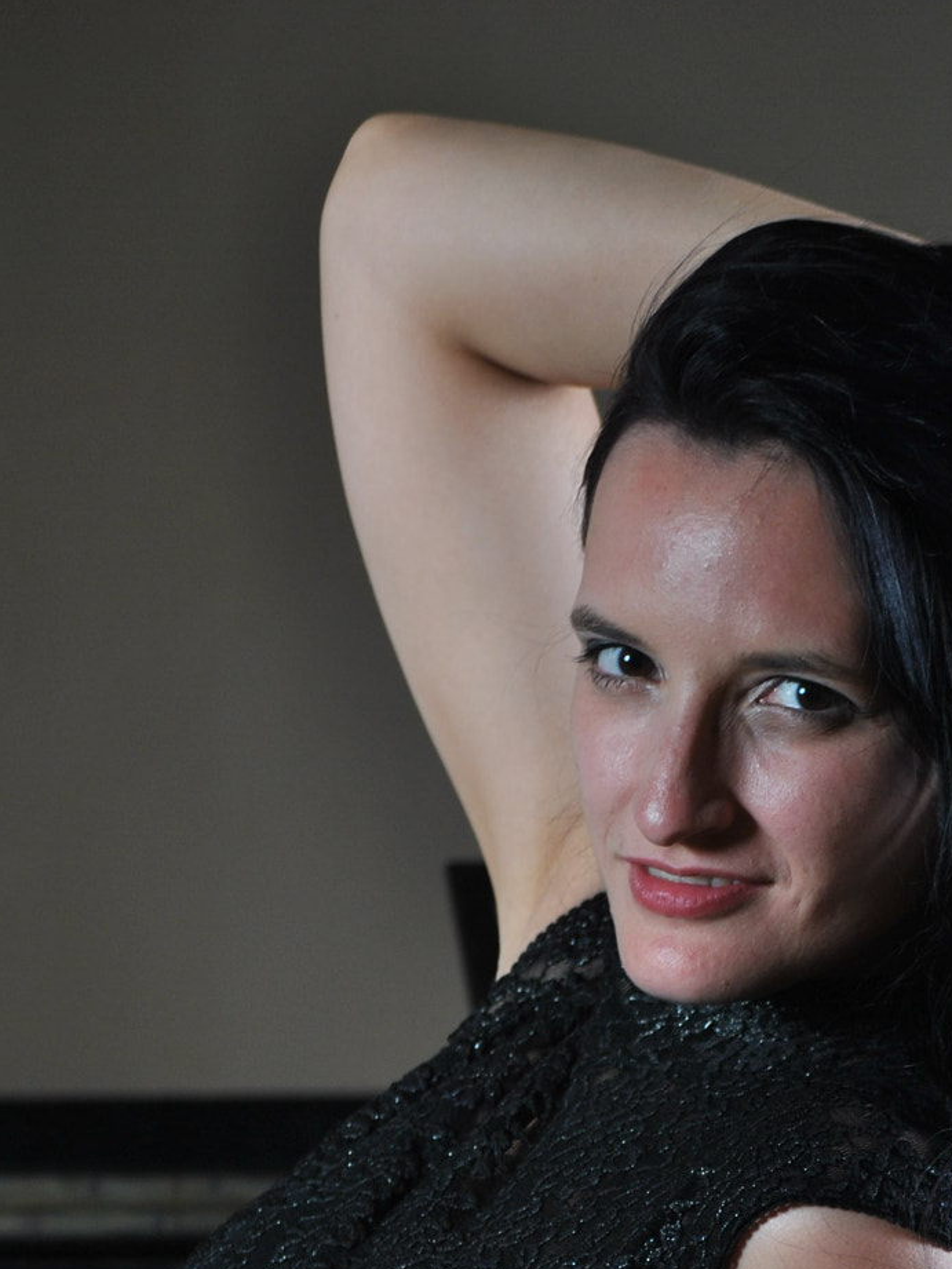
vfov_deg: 9.3
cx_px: 612
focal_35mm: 212
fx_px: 7772
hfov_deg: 7.0
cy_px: 1342
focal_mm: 66
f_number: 4.2
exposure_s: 1/160
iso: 100
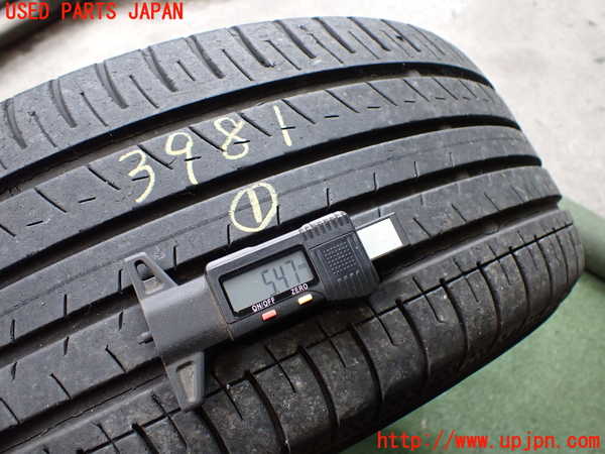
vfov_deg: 46.8
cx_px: 302
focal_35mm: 30
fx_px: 524
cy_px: 227
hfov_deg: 60.0
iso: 320
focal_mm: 5.4
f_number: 2.3
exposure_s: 1/125
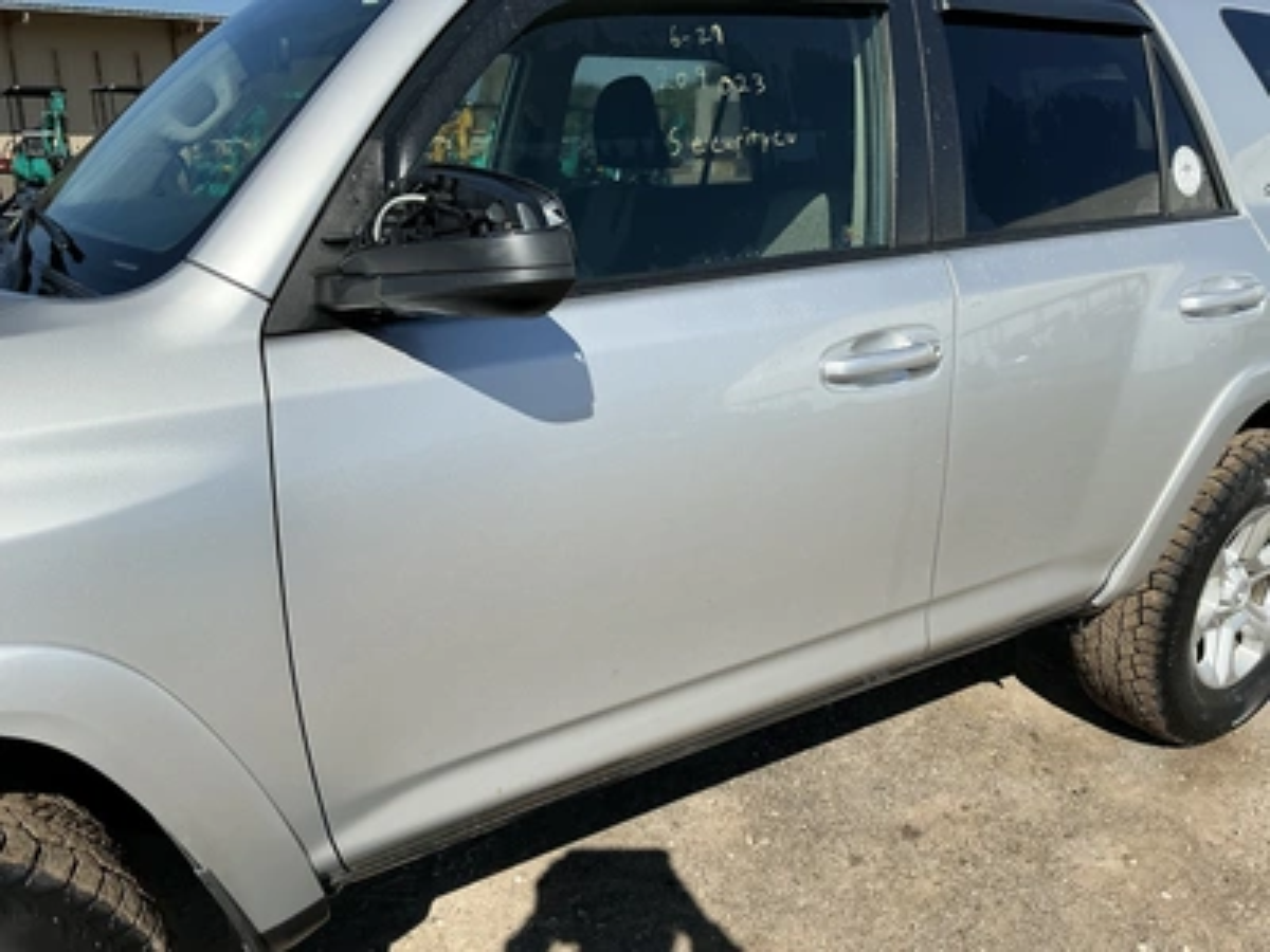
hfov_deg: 63.4
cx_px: 635
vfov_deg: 49.7
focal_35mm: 28
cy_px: 476
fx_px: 1027
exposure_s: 1/2058
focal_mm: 3
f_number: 1.8
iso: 25
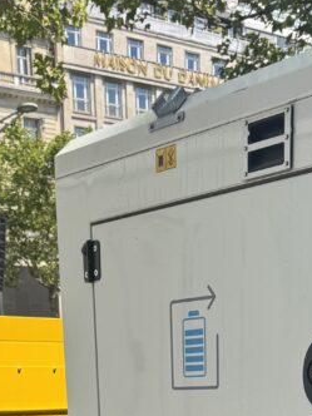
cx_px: 188
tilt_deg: -16.9
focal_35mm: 74
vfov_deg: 22.2
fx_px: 889
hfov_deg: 19.9
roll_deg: +0.7
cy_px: 609
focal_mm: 6.76
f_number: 1.78
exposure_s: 1/2415
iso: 80
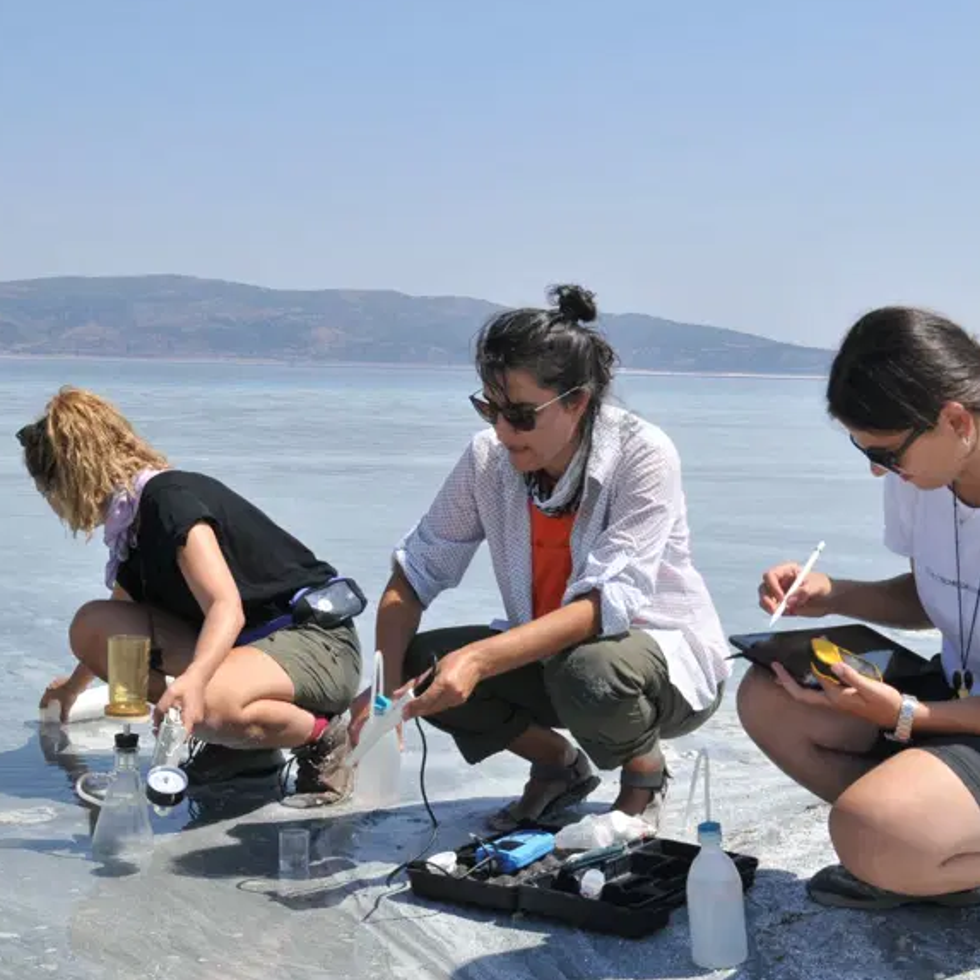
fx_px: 1815
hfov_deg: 30.1
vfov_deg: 30.2
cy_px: 484
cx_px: 592
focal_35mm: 57
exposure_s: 1/640
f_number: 13
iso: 500
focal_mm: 29
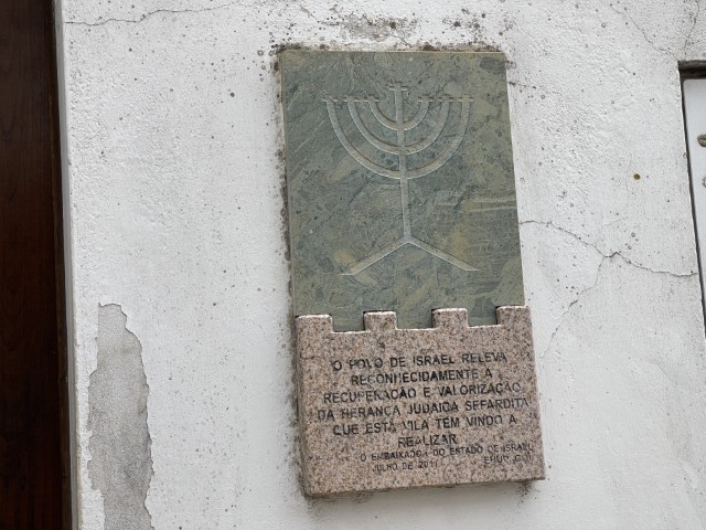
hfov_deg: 30.3
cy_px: 265
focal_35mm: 64
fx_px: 1305
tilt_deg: +8.0
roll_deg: +4.0
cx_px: 353
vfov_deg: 22.9
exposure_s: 1/314
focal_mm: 7.5
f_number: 2.2
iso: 20
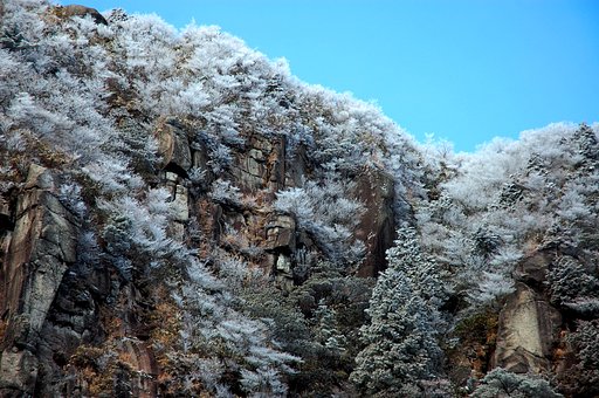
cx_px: 300
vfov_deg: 13.0
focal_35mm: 105
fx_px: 1745
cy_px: 199
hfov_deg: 19.5
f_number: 5
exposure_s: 1/400
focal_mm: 70
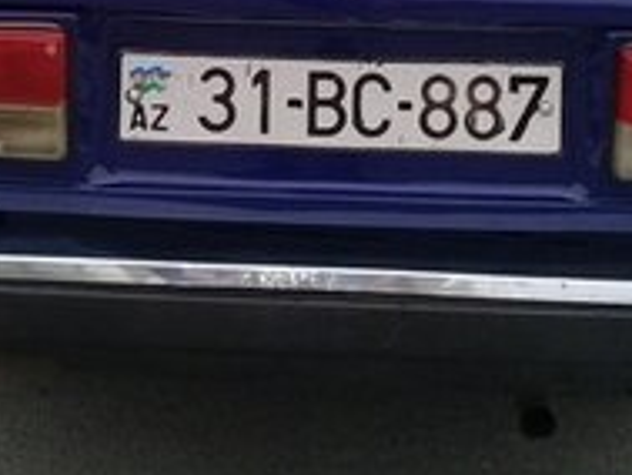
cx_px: 274
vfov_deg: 13.2
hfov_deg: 18.2
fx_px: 1973
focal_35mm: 108
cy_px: -162
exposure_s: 1/50
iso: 50
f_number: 2.2
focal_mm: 3.3
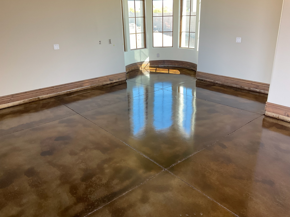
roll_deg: +1.4
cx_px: 145
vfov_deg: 48.2
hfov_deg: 61.7
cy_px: 108
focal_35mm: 29
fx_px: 243
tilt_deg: -21.8
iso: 50
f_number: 1.8
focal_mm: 3
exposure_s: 1/122
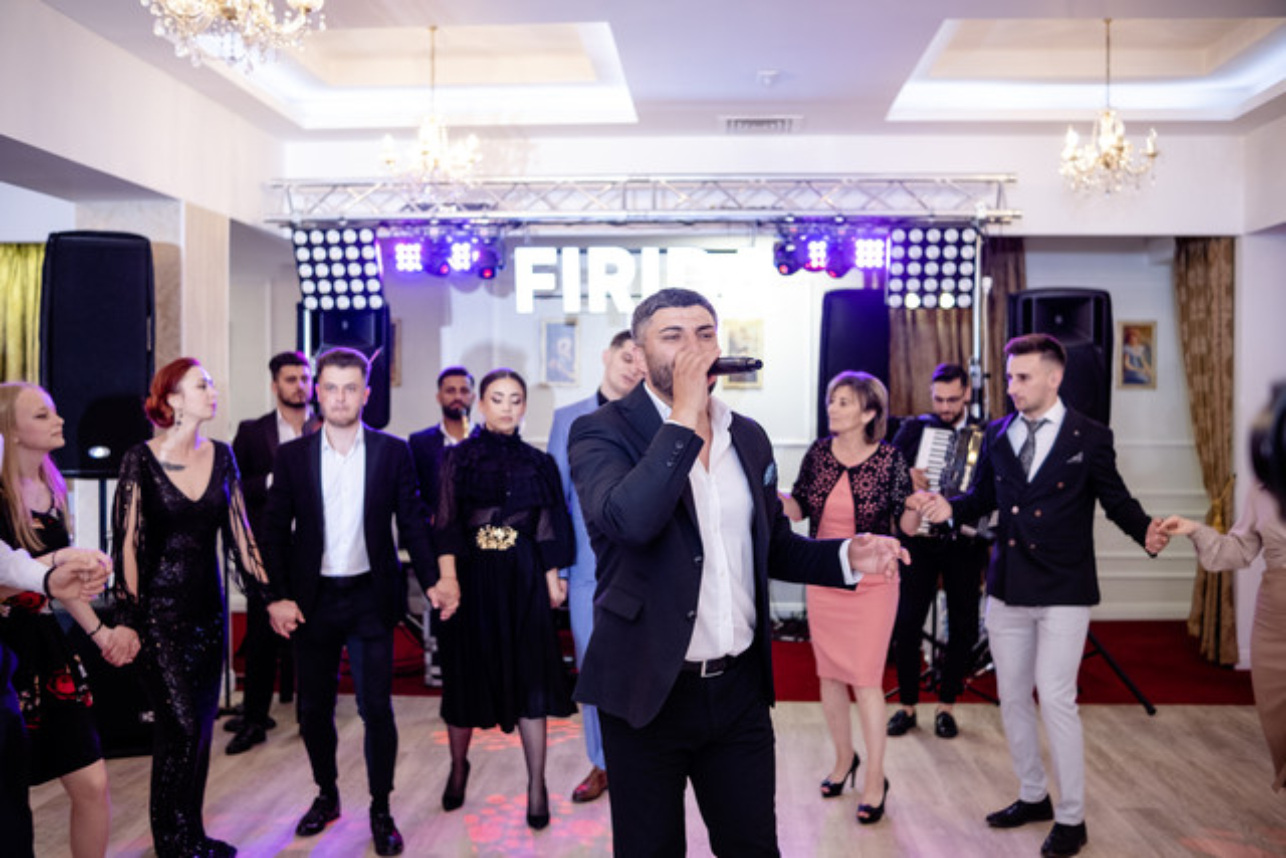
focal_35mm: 35
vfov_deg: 37.9
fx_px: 1250
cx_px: 643
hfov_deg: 54.4
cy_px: 429
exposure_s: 1/200
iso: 800
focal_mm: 23
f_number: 2
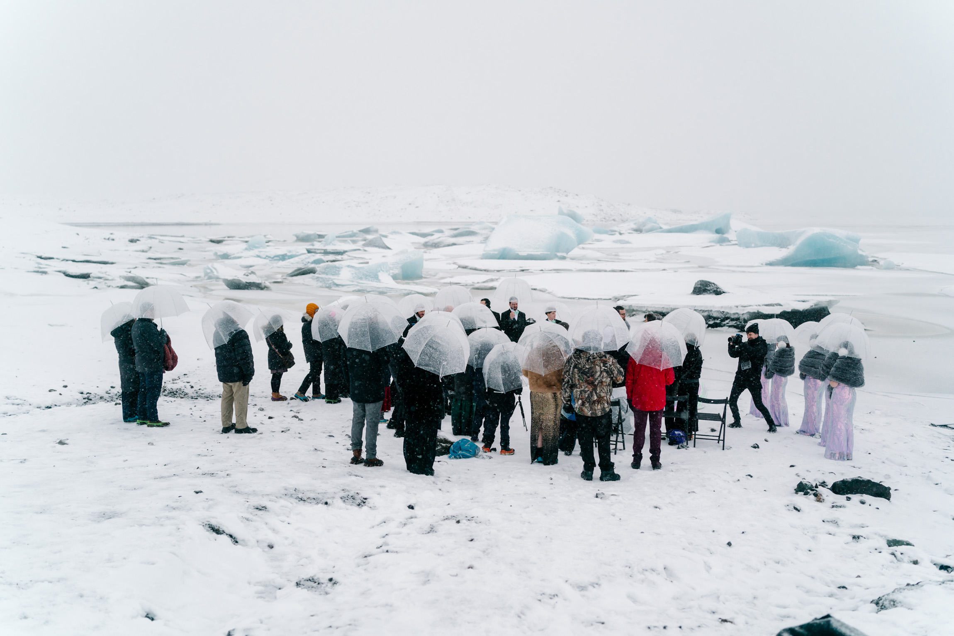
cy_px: 318
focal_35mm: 35
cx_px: 477
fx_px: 936
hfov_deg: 54.0
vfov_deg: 37.5
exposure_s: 1/6400
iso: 500
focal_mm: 35
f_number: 2.2
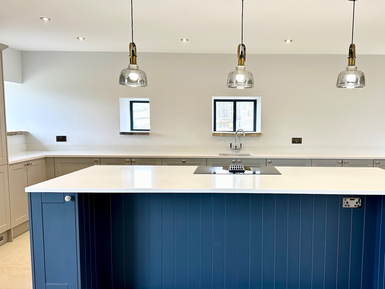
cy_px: 157
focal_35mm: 31
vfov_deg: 45.4
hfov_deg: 57.9
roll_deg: +0.1
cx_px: 230
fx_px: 345
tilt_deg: -6.4
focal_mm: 6.86
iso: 80
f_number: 1.78
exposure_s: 1/100
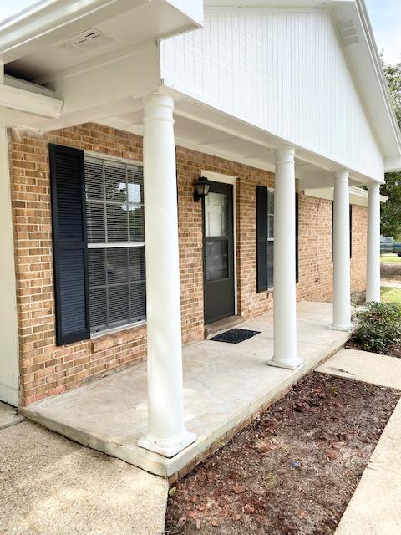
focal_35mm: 26
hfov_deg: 53.1
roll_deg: +0.0
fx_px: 402
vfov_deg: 67.3
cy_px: 268
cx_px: 200
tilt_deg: -2.8
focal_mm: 4.25
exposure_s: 1/772
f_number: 1.8
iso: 32
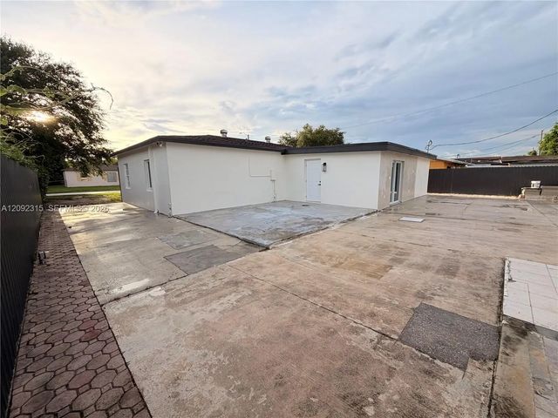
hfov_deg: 102.1
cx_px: 279
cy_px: 209
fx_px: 226
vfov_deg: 85.7
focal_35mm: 14
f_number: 2.2
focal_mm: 2.22
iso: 40
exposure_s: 1/770
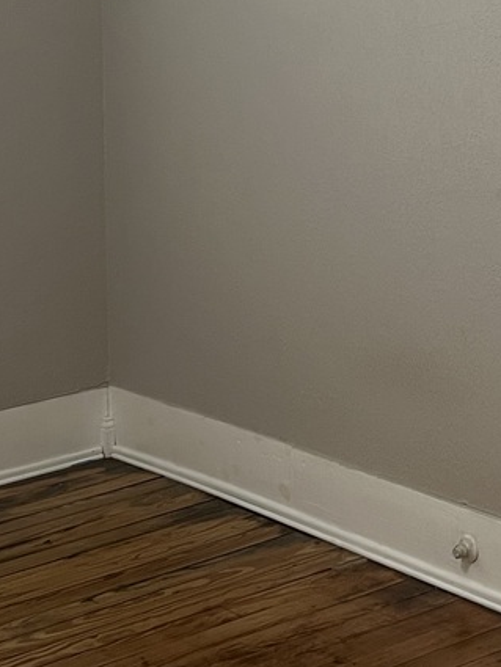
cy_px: 102
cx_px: 336
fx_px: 1697
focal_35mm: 88
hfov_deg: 16.7
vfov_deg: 21.9
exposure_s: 1/60
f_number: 1.5
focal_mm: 5.7
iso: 250
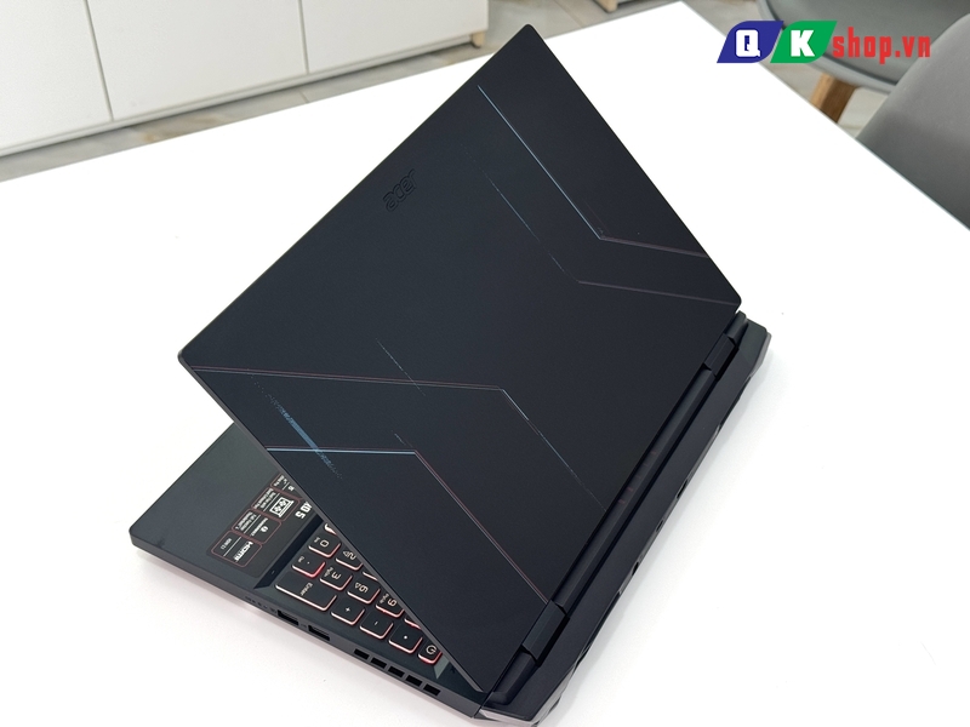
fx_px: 1345
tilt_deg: -43.0
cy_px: 364
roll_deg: +0.9
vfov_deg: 30.3
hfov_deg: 39.7
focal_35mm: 48
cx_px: 485
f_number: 1.78
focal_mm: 6.76
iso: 64
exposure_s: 1/129
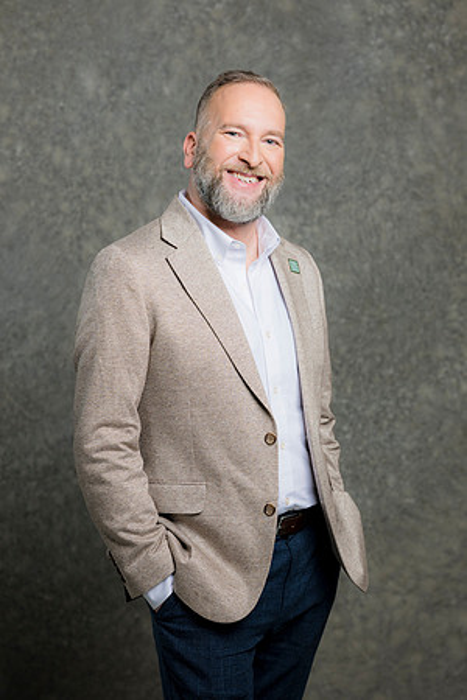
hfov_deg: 16.1
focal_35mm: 85
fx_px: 1654
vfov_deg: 23.9
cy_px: 350
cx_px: 234
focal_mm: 85
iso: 125
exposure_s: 1/200
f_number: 5
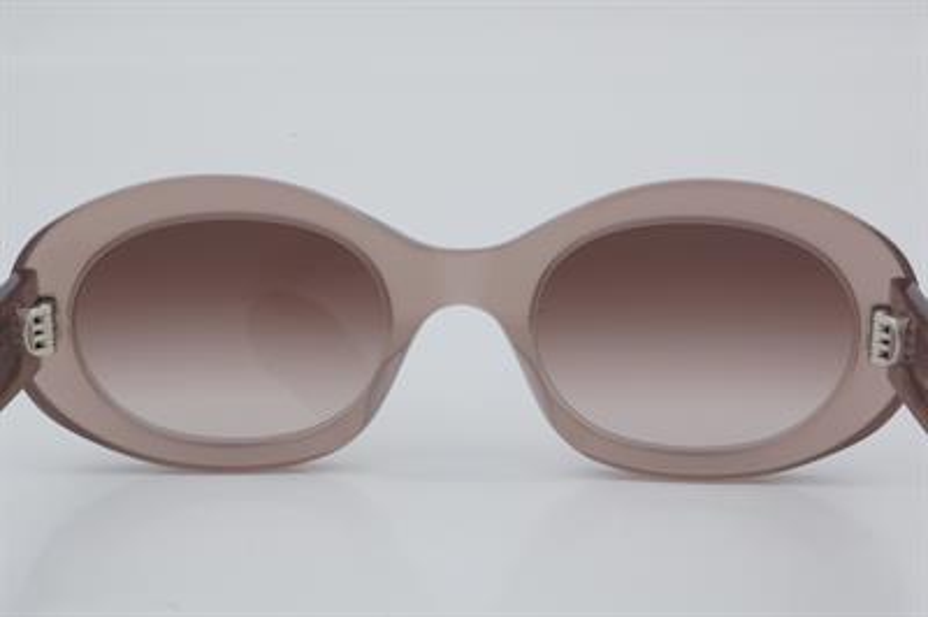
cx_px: 464
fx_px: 2125
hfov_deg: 24.6
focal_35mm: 82
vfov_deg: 16.5
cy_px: 308
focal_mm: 55
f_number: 32
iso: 100
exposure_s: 1/4
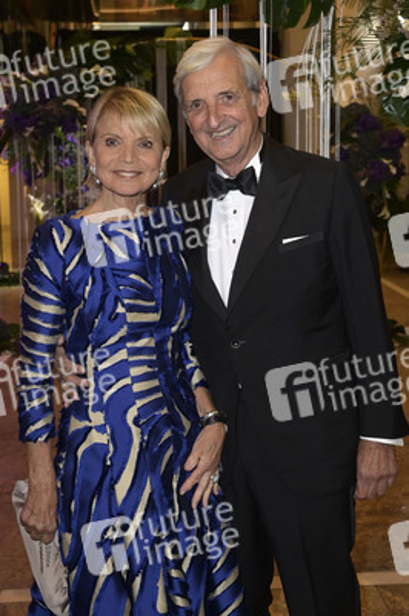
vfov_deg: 41.1
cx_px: 204
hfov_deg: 28.0
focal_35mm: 48
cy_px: 308
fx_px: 819
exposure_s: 1/80
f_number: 5.6
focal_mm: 48
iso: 2500
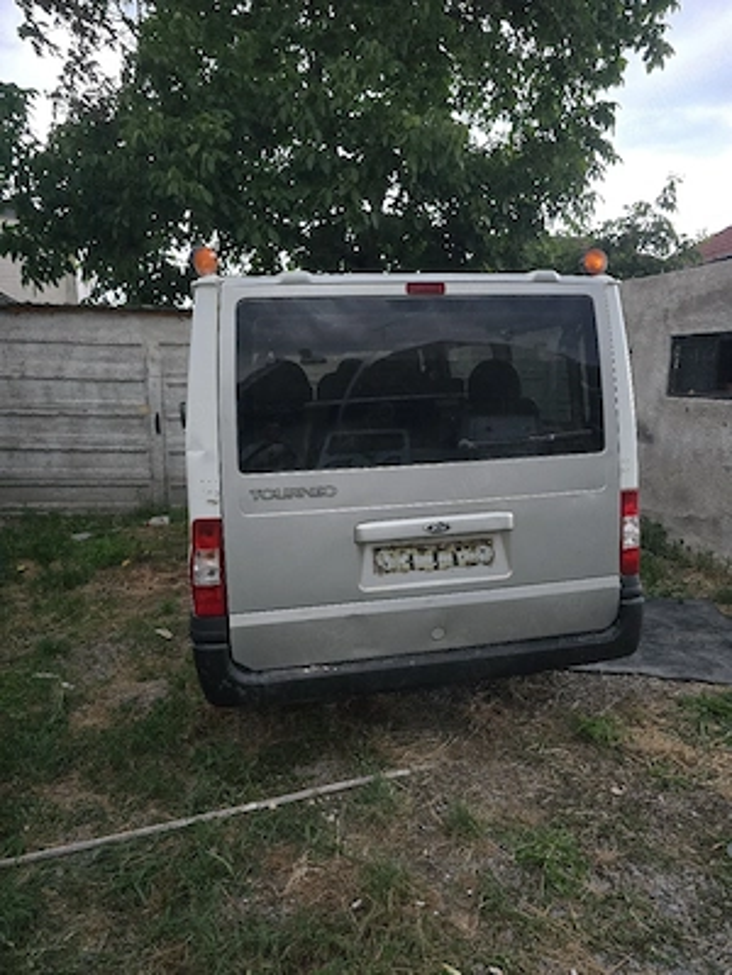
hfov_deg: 58.9
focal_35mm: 23
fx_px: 648
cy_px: 488
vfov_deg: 73.9
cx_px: 366
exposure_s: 1/101
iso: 2500
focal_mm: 6.3
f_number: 1.7
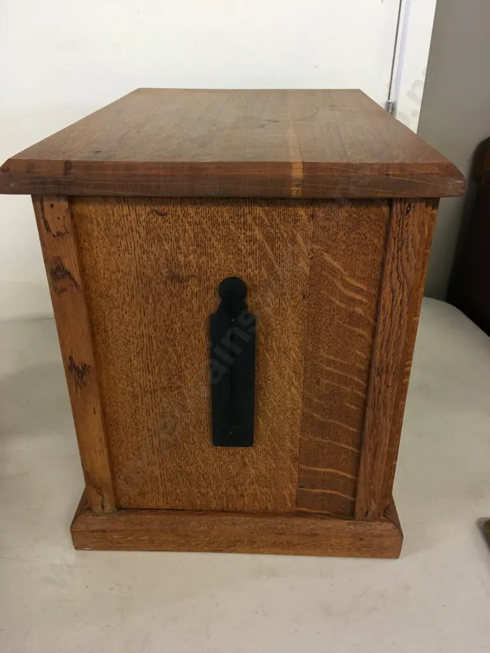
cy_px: 326
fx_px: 547
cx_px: 245
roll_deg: -0.7
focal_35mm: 29
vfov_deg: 61.7
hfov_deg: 48.2
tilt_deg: -27.6
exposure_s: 1/17
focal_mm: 4.15
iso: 50
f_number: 2.2
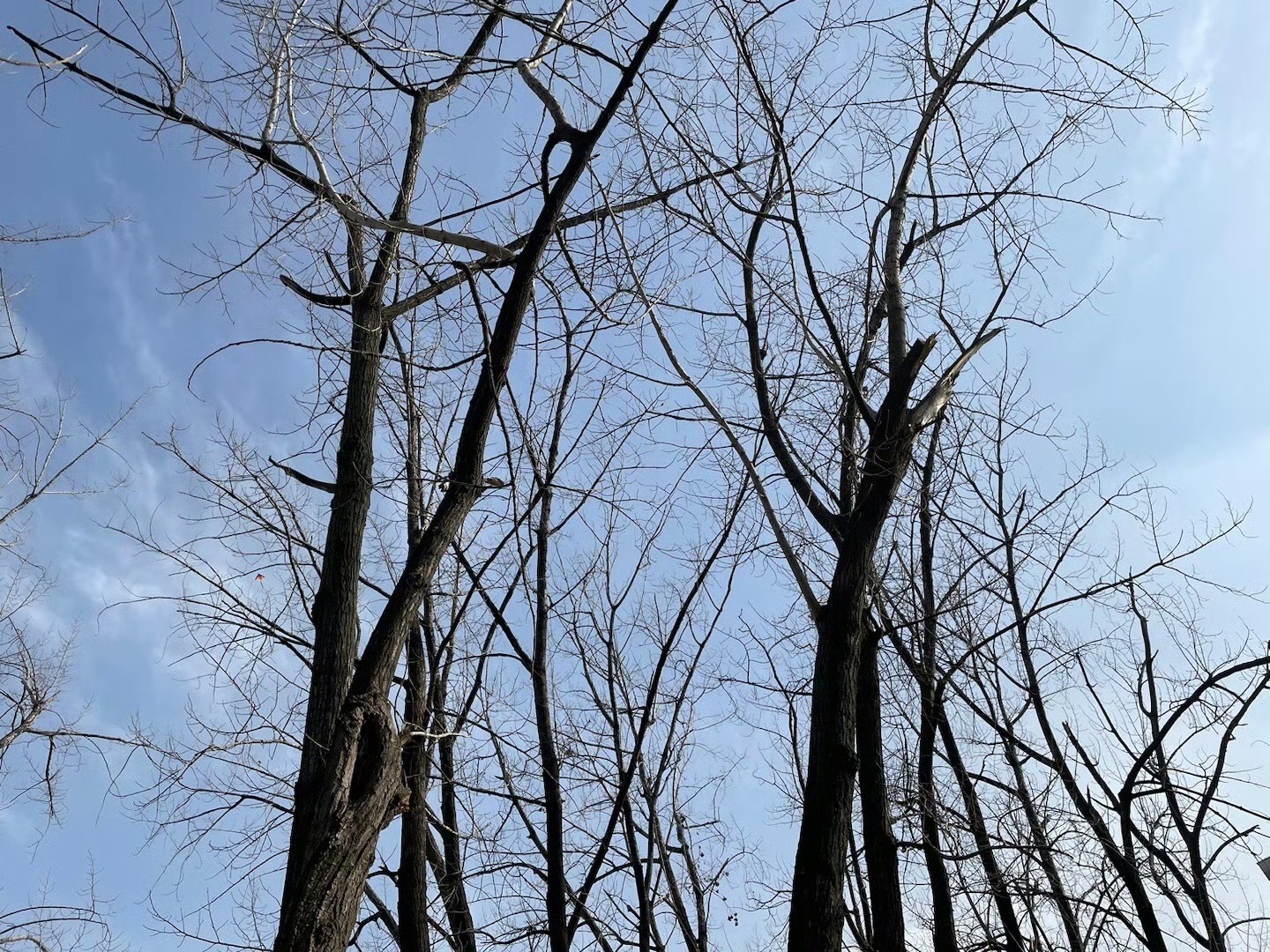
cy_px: 476
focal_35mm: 26
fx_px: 954
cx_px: 635
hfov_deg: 67.3
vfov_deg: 53.1
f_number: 1.6
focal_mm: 4.2
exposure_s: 1/4132
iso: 32
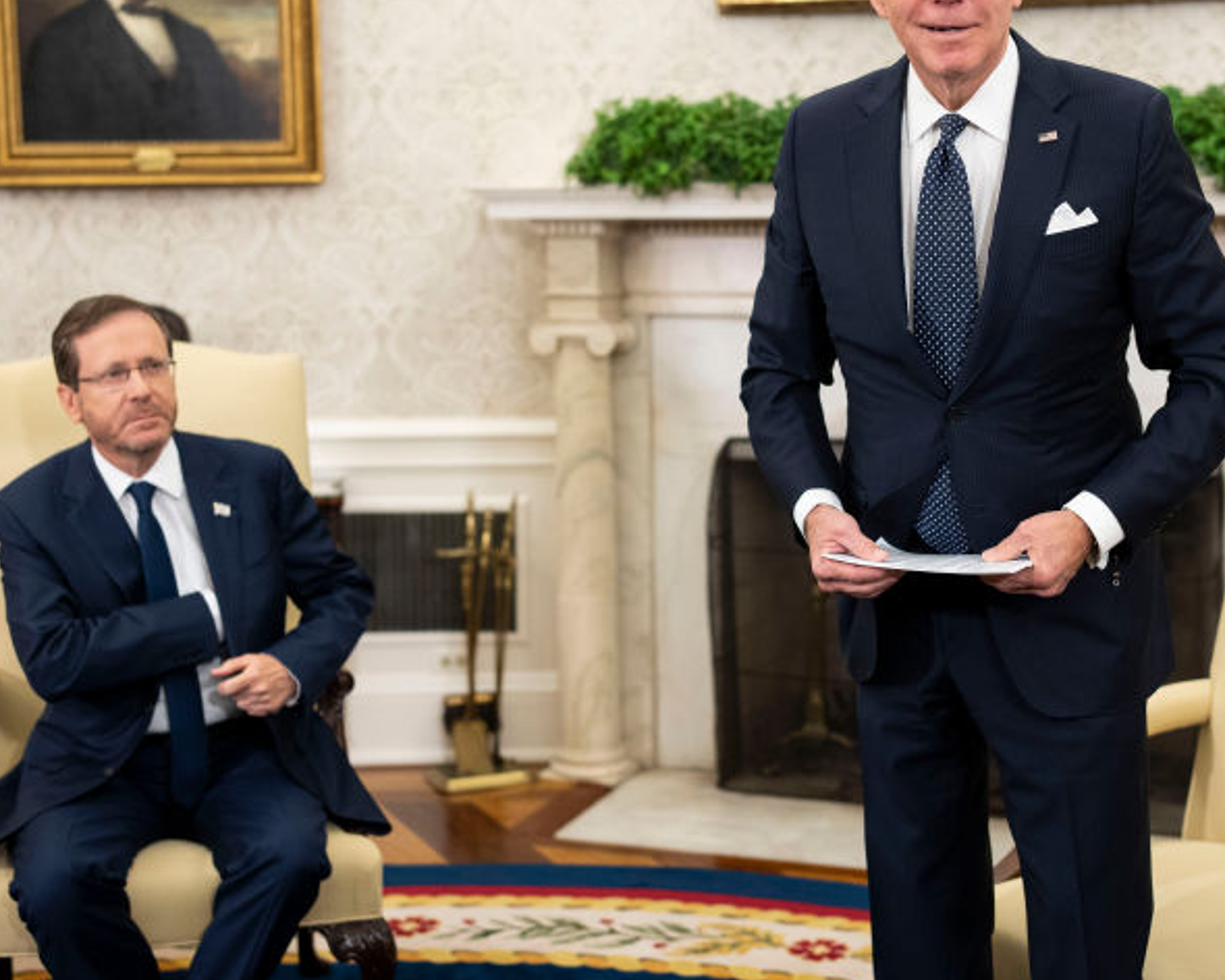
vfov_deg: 26.7
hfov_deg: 32.9
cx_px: 735
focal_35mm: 57
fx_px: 2067
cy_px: 447
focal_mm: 35
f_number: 2
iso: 1250
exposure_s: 1/250
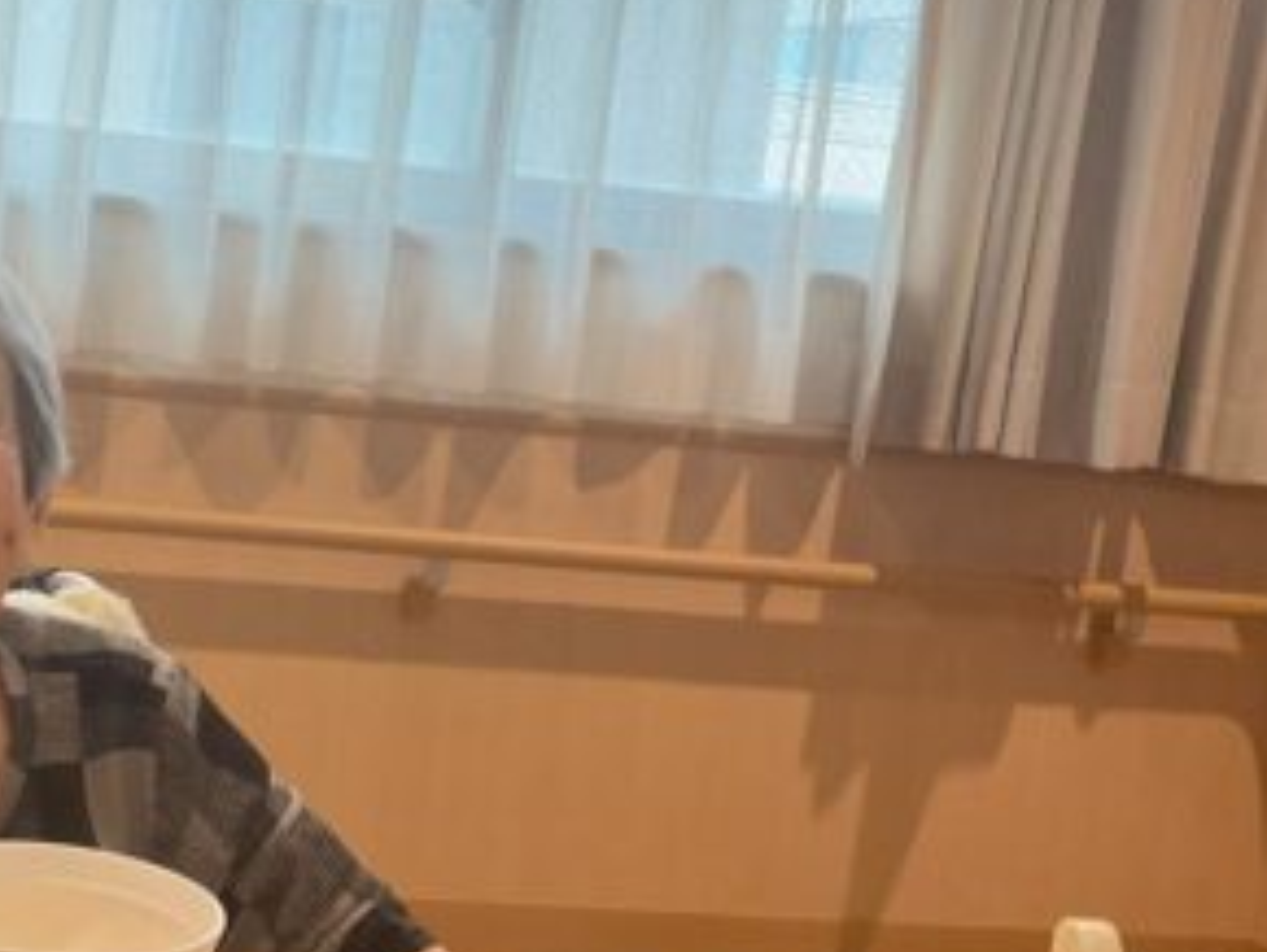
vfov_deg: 24.4
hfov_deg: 30.0
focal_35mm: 60
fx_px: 2198
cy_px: 393
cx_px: 13
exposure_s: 1/60
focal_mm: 3
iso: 50
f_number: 1.8
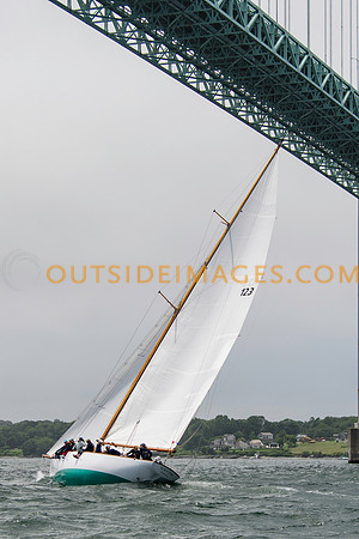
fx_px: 1563
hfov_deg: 13.1
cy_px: 269
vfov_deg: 19.5
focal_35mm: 105
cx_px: 171
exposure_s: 1/3200
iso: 160
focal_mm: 46
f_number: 4
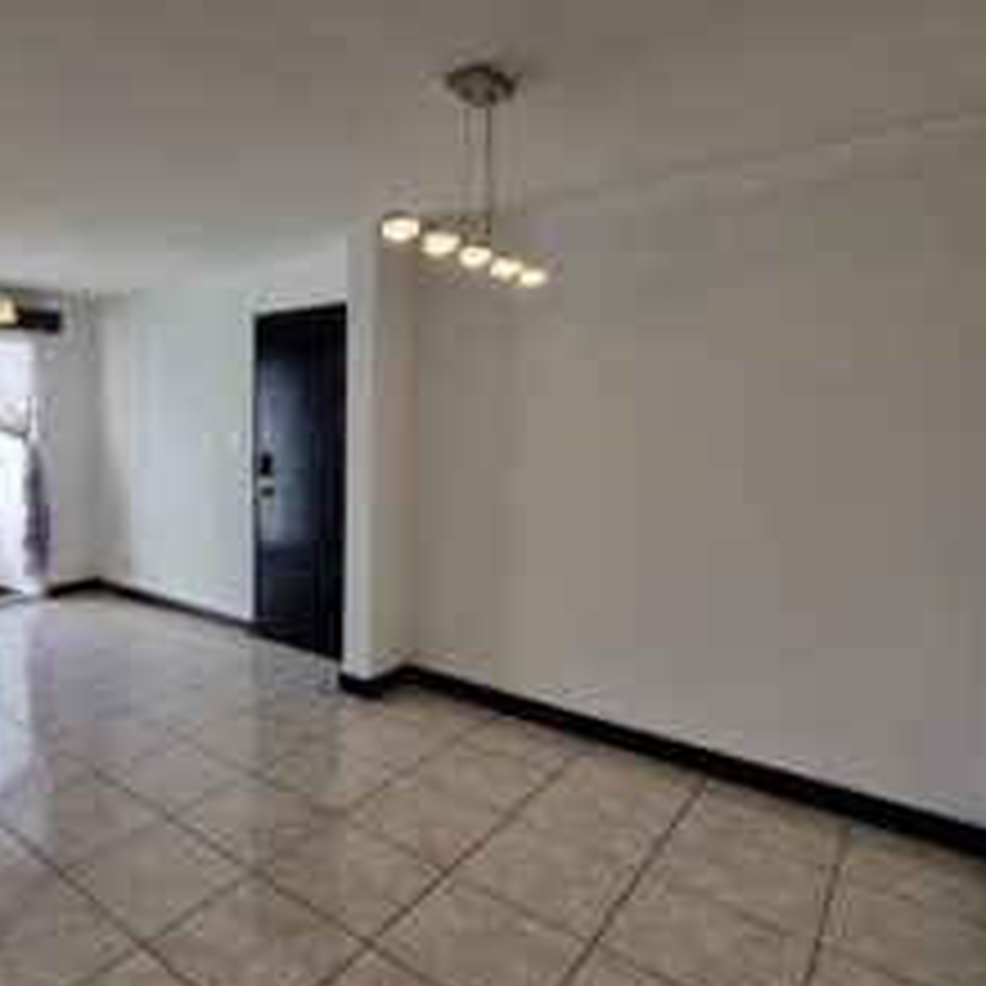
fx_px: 677
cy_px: 459
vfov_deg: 72.1
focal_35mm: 21
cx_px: 239
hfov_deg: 67.3
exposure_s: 1/142
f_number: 2.2
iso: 50
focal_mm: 1.74
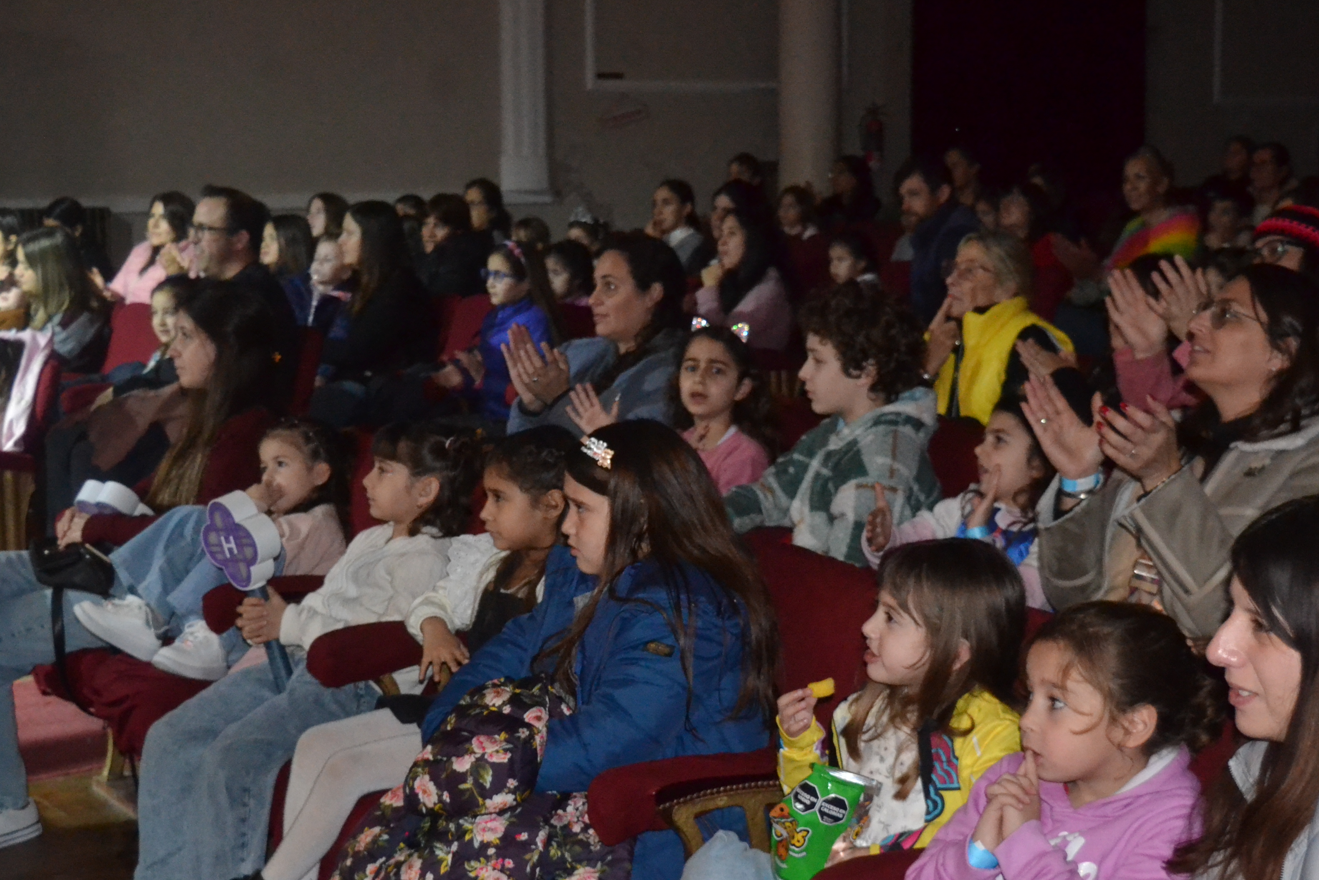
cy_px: 601
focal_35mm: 65
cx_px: 681
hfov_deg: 31.0
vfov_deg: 20.8
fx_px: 2381
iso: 3200
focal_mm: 30
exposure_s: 1/60
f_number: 4.2
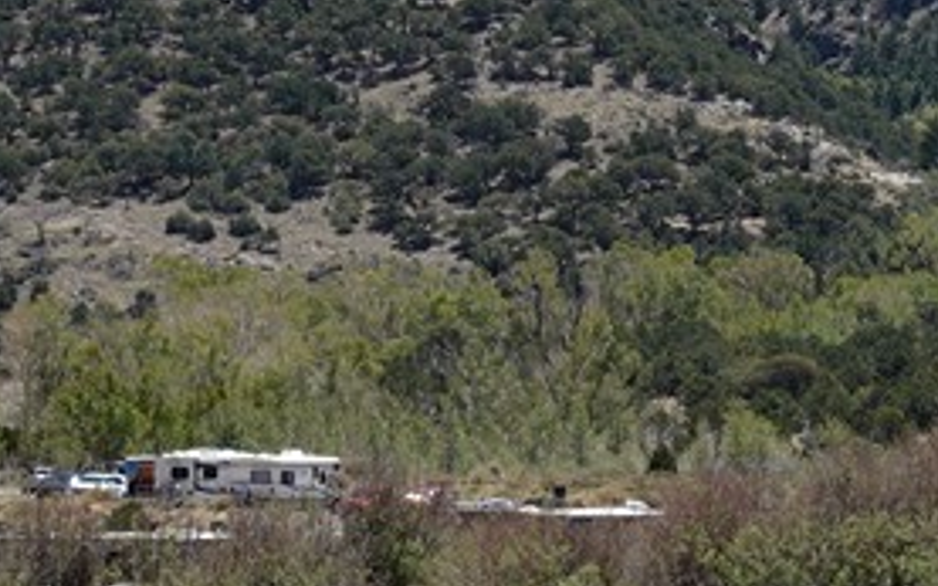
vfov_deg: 4.7
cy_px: 467
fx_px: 7156
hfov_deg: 7.0
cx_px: 2455
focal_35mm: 280
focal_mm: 38
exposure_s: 1/160
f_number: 8
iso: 80
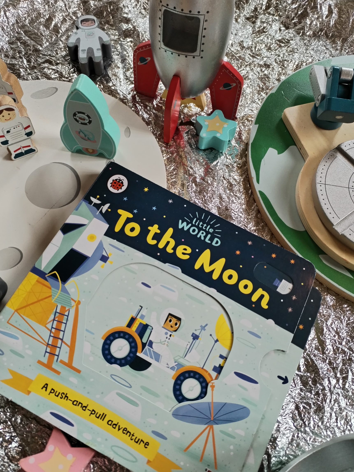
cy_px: 240
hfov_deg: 48.2
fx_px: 395
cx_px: 181
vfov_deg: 61.7
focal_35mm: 29
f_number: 1.8
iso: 185
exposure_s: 1/50
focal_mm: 4.75
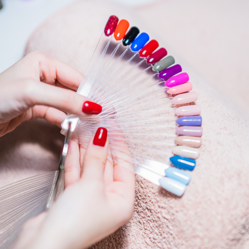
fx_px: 521
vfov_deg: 26.9
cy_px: 124
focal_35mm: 64
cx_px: 147
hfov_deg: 26.8
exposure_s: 1/200
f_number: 2.2
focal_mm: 50
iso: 200
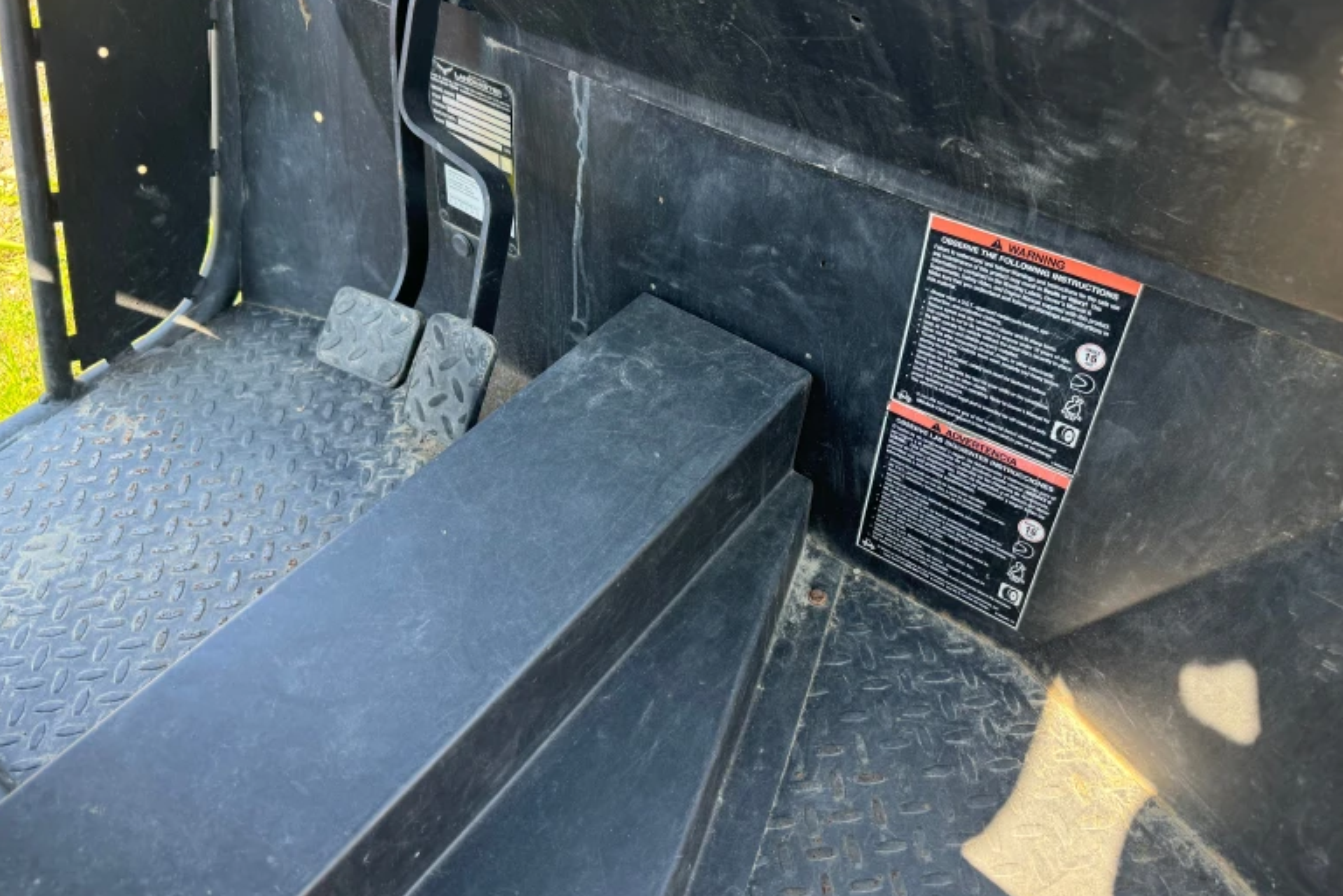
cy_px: 402
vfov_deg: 49.5
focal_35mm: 26
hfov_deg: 69.4
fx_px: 970
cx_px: 668
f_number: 1.78
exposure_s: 1/168
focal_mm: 6.76
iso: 100
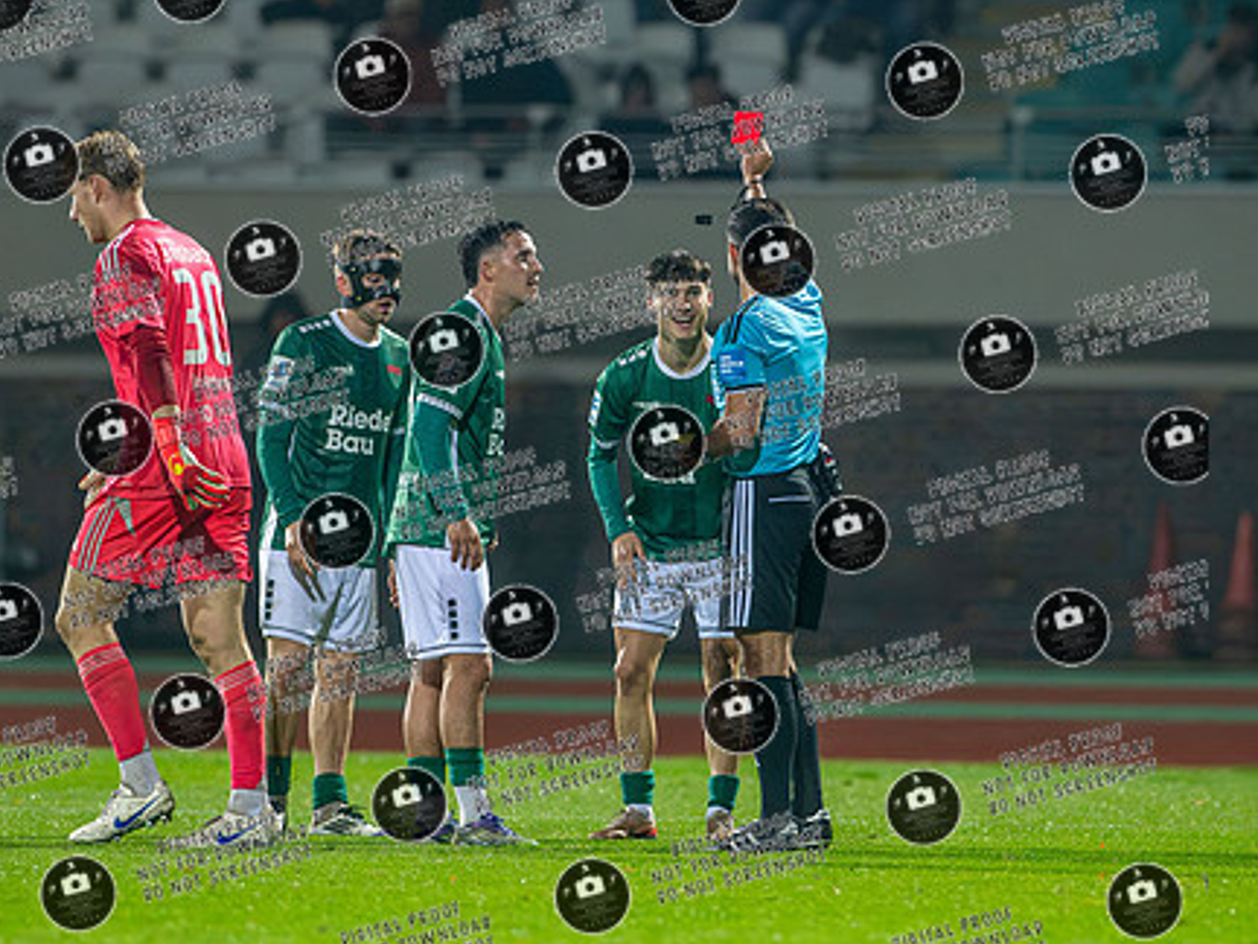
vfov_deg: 2.9
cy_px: 362
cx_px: 681
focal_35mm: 520
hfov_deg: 3.8
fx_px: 18898
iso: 4000
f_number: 3.5
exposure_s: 1/1250
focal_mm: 300
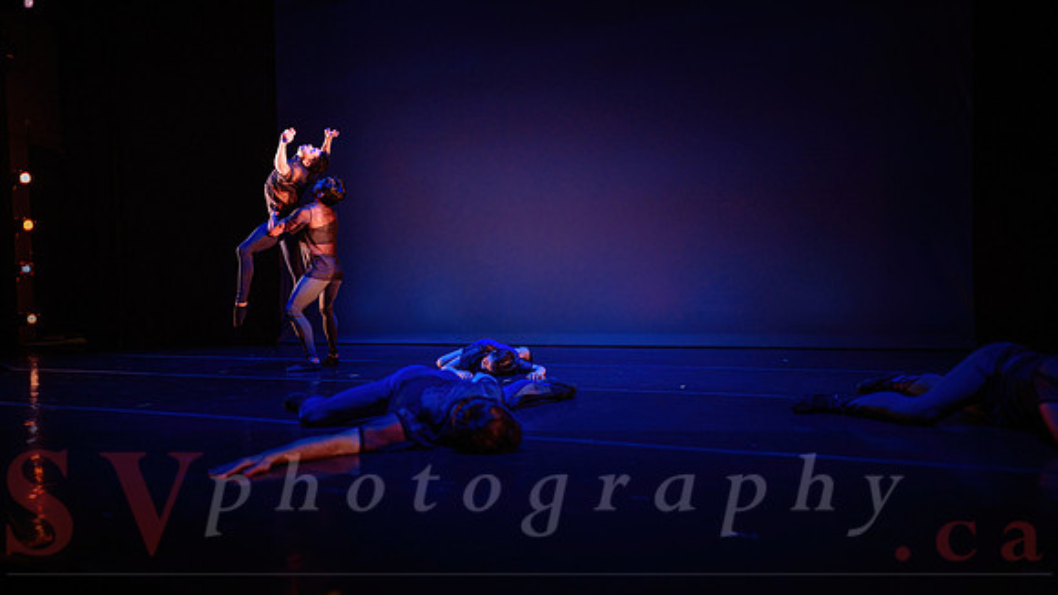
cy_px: 338
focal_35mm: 26
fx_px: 737
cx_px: 509
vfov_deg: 43.8
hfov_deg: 71.3
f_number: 1.4
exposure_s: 1/200
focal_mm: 24
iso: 1600
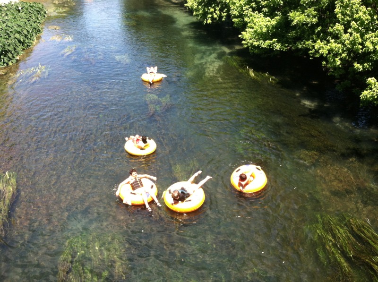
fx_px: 382
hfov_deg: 52.7
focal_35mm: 35
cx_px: 189
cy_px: 141
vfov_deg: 40.6
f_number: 2.8
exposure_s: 1/306
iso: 80
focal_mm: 3.85
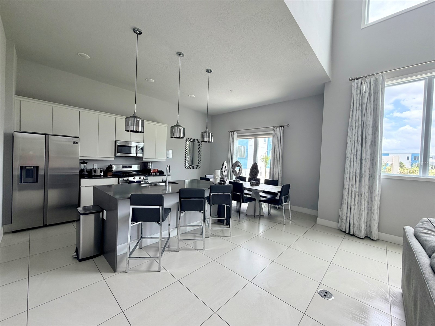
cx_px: 218
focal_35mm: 14
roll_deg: -1.4
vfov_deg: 85.7
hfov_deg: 102.1
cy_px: 163
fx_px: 176
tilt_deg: -1.1
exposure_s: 1/120
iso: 80
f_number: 2.2
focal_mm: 2.22
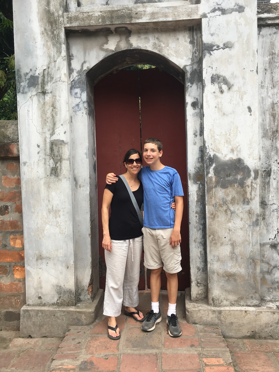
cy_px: 186
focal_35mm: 29
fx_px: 312
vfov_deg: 61.7
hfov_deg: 48.2
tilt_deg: -3.7
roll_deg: +0.9
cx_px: 140
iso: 25
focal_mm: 4.15
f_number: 2.2
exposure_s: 1/390
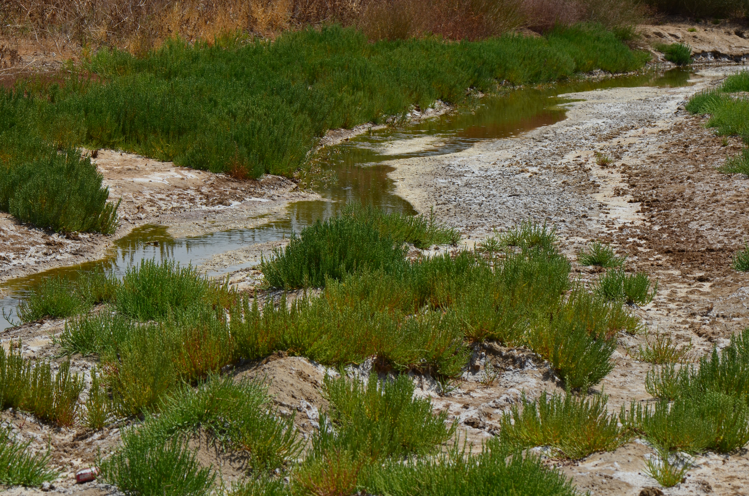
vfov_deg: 8.7
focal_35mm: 158
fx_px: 3270
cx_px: 374
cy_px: 248
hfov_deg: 13.1
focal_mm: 105
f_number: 11
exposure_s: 1/160
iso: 100
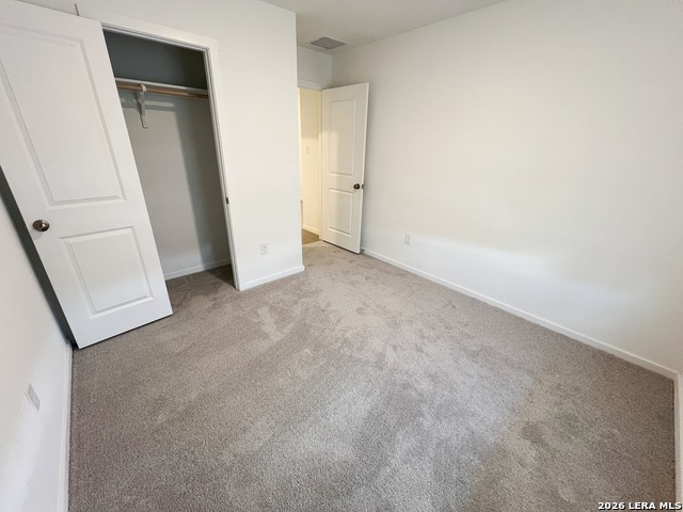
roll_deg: -2.2
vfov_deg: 89.9
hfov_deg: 106.2
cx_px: 342
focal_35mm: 13
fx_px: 256
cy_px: 256
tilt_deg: -23.3
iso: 125
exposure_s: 1/60
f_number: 1.8
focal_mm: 1.57
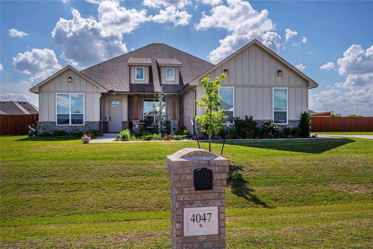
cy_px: 124
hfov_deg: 63.7
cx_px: 186
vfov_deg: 45.0
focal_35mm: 29
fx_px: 300
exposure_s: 1/160
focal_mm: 29
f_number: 18
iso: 100
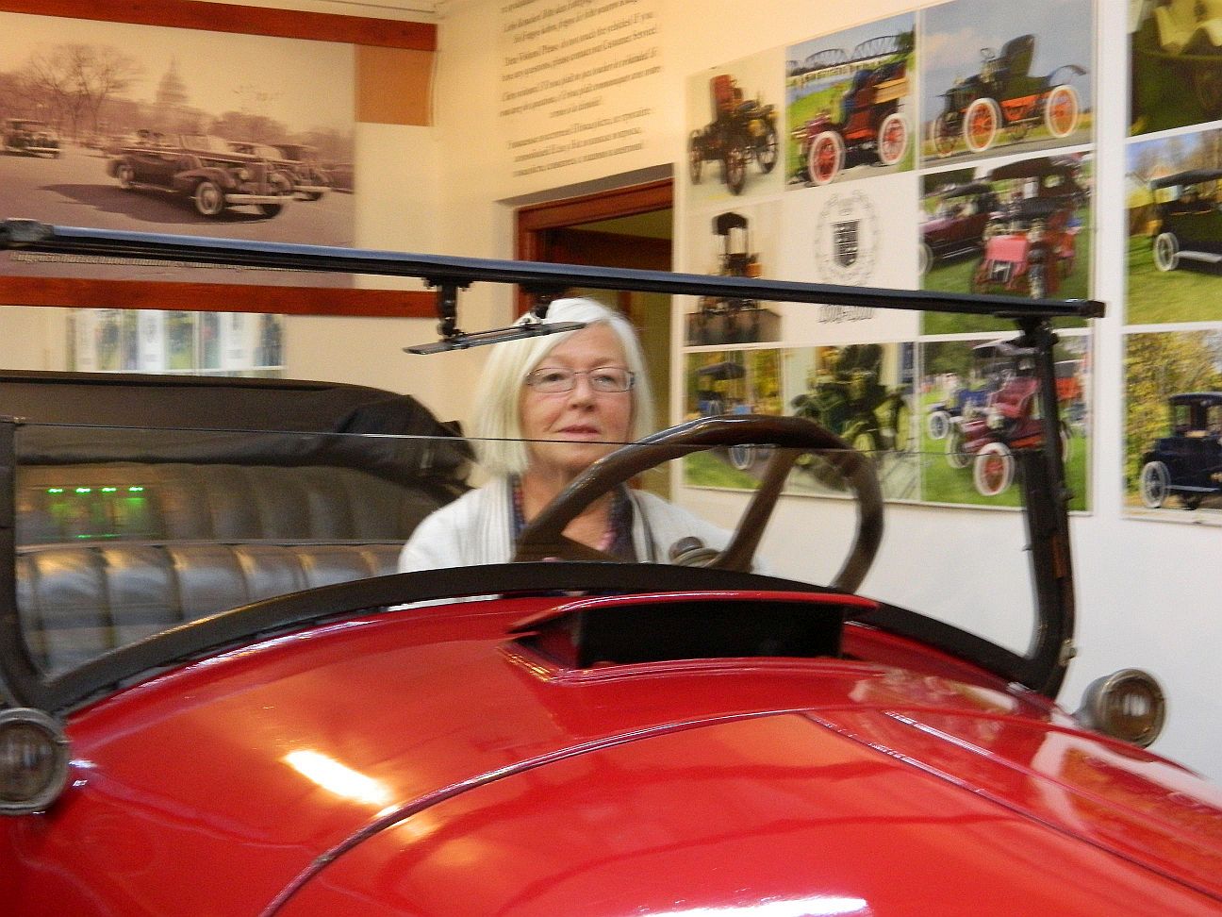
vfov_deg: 25.7
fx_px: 2012
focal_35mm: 57
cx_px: 611
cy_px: 458
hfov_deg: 33.8
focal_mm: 10.2
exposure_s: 1/4
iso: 400
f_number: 3.8
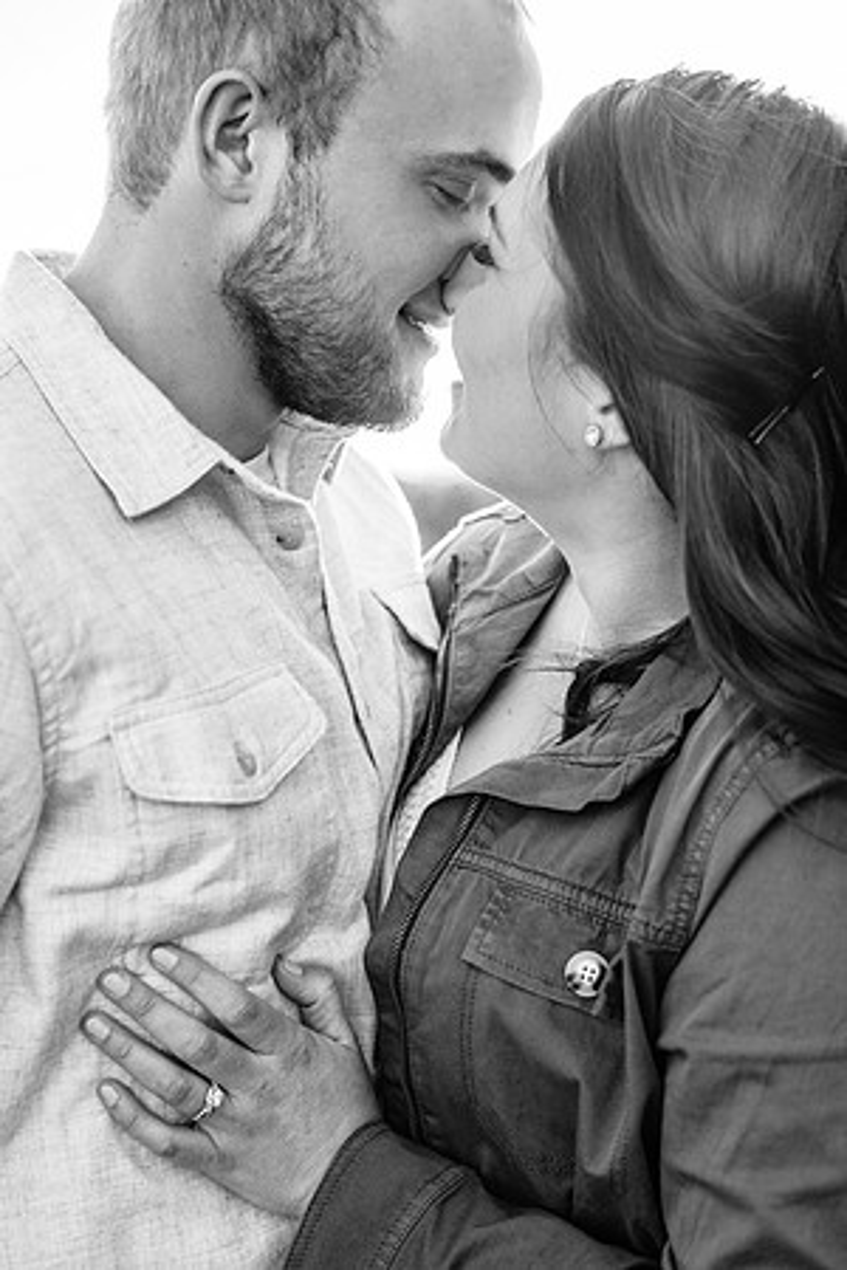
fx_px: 2047
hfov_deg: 23.4
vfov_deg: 34.5
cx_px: 424
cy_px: 635
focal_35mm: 58
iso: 200
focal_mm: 58
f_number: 3.2
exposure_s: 1/640
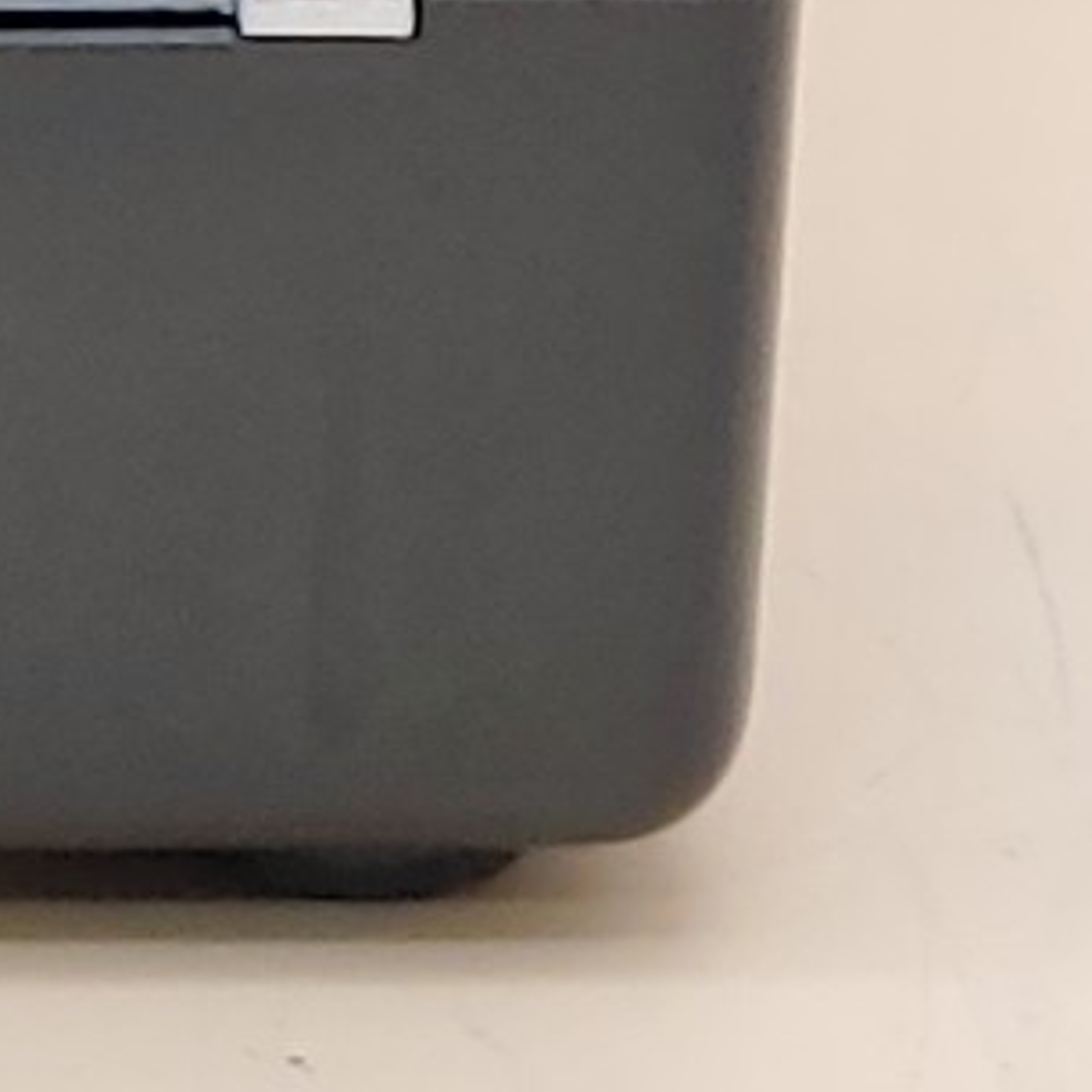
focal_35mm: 238
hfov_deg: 7.2
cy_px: -755
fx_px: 8494
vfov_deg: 7.2
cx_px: -508
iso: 100
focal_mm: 4.36
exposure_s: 1/120
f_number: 1.8
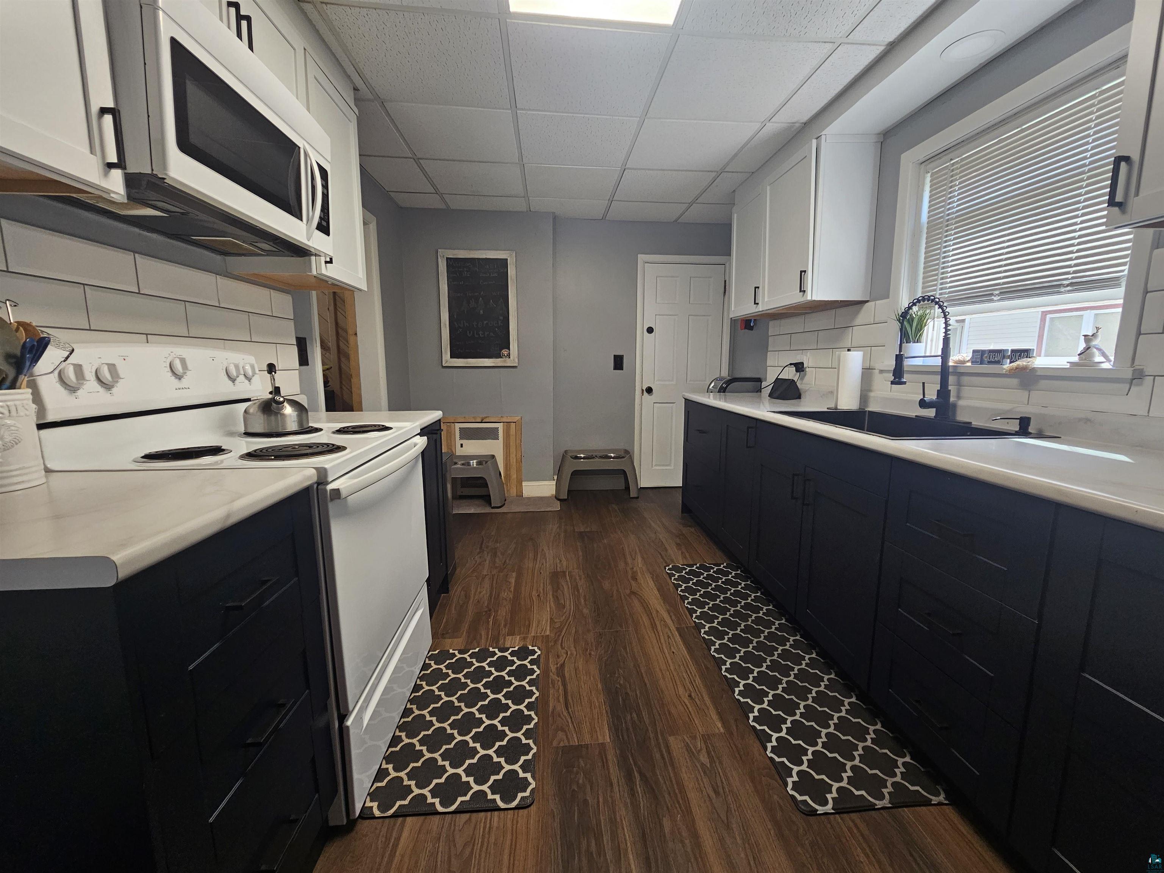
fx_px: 437
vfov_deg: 89.9
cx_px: 582
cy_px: 436
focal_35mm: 13
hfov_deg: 106.2
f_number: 2.2
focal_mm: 2.2
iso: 100
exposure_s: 1/60
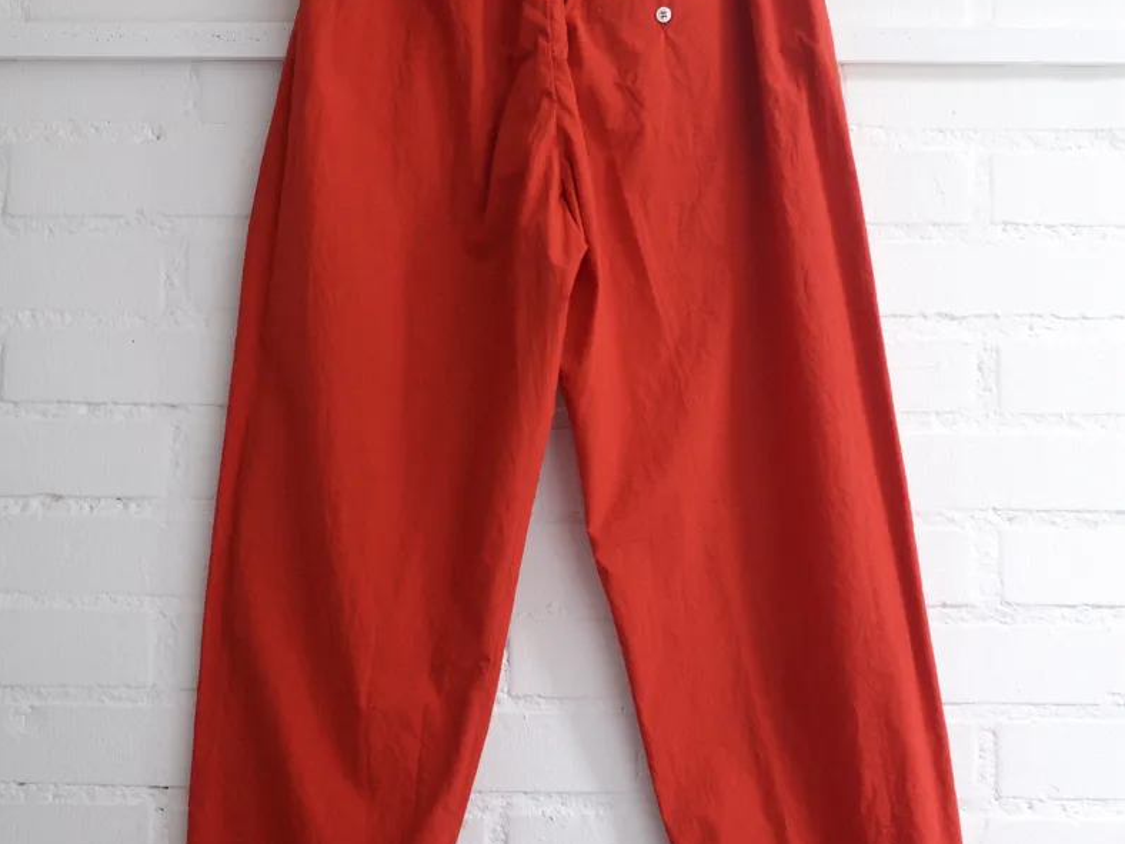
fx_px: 1332
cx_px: 568
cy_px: 361
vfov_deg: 35.1
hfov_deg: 45.8
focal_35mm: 41
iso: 800
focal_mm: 18.3
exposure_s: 1/40
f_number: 2.8
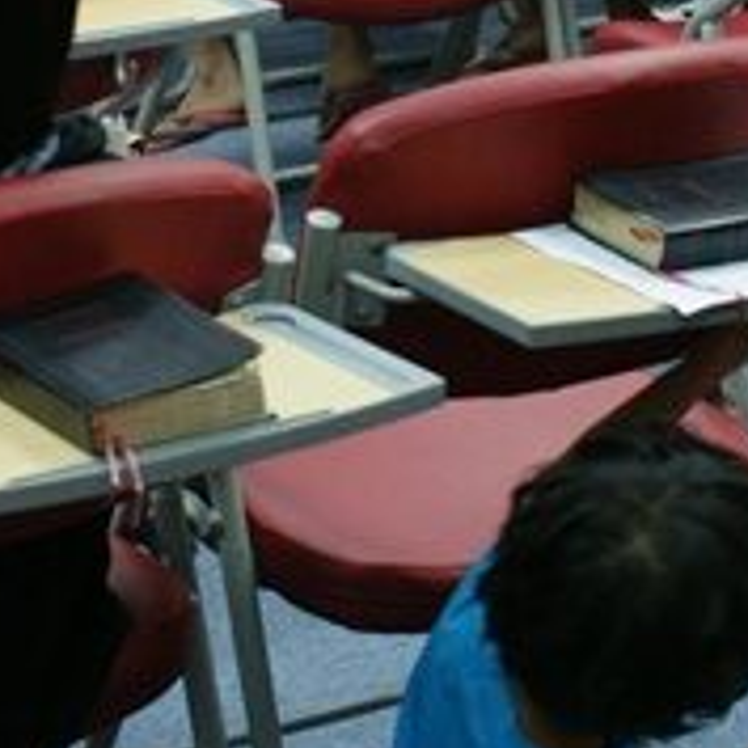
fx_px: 3692
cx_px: 558
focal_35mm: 151
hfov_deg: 11.5
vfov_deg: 11.4
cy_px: -137
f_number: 5
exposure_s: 1/60
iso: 640
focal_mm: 30
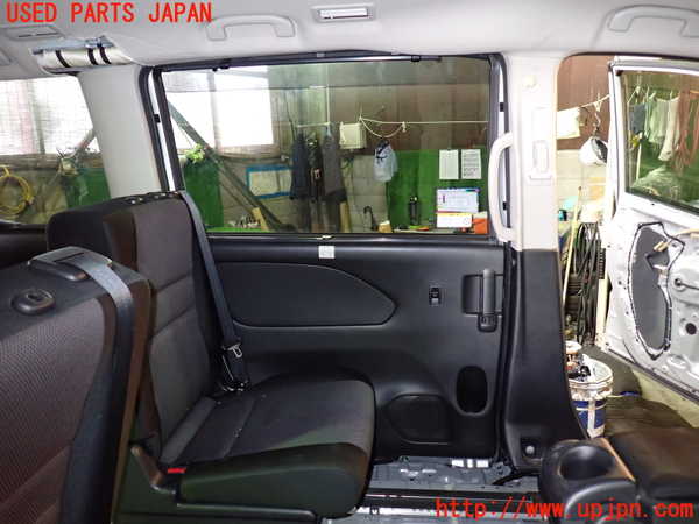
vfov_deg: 54.9
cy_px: 262
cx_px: 350
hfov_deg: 69.4
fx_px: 505
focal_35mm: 25
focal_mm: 4.5
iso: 640
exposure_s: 1/30
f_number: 2
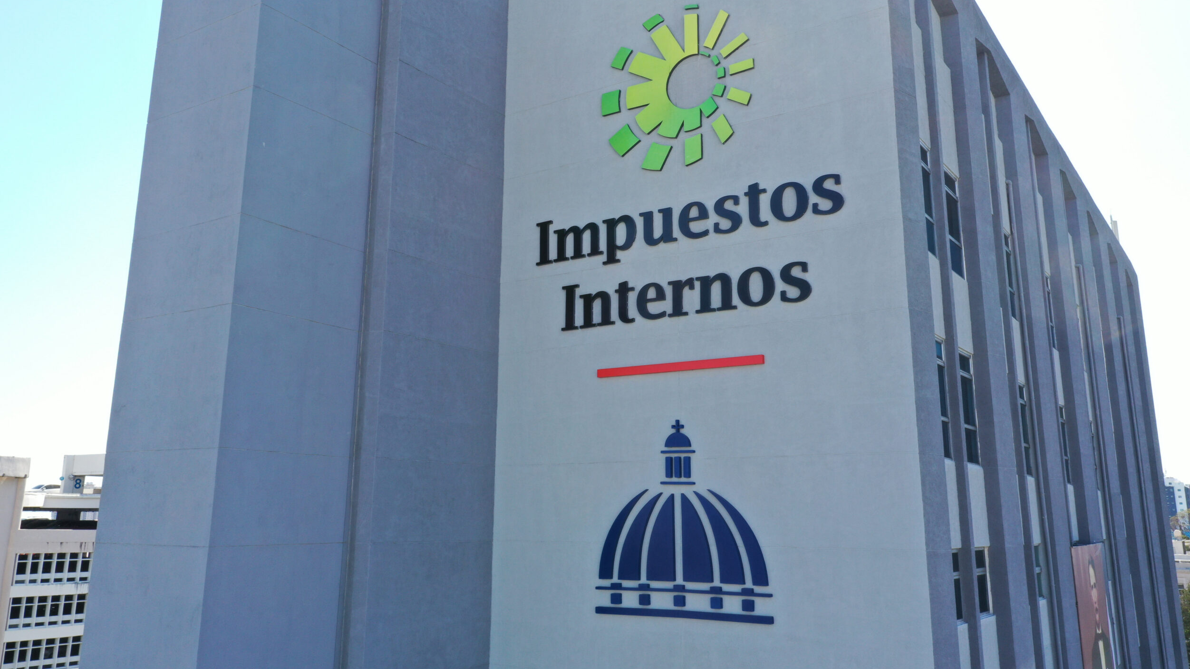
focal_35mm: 30
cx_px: 586
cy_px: 281
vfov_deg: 38.8
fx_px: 947
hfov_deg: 64.3
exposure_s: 1/80
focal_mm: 10.26
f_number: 9
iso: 100
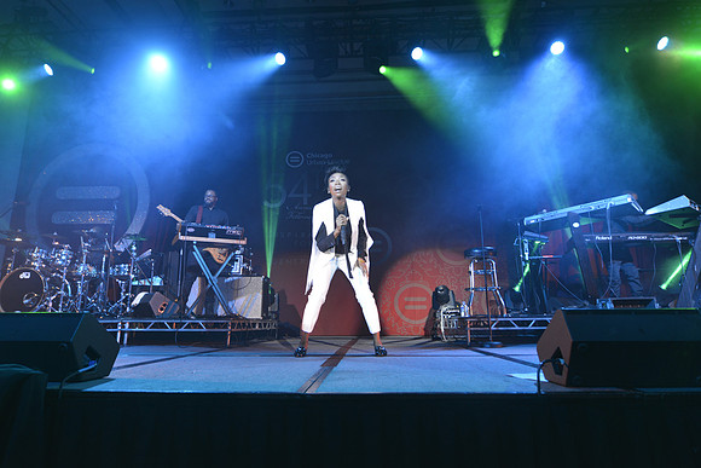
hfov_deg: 78.6
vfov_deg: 57.3
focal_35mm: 22
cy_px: 234
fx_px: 428
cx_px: 350
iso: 800
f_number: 5.6
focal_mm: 22
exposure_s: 1/125
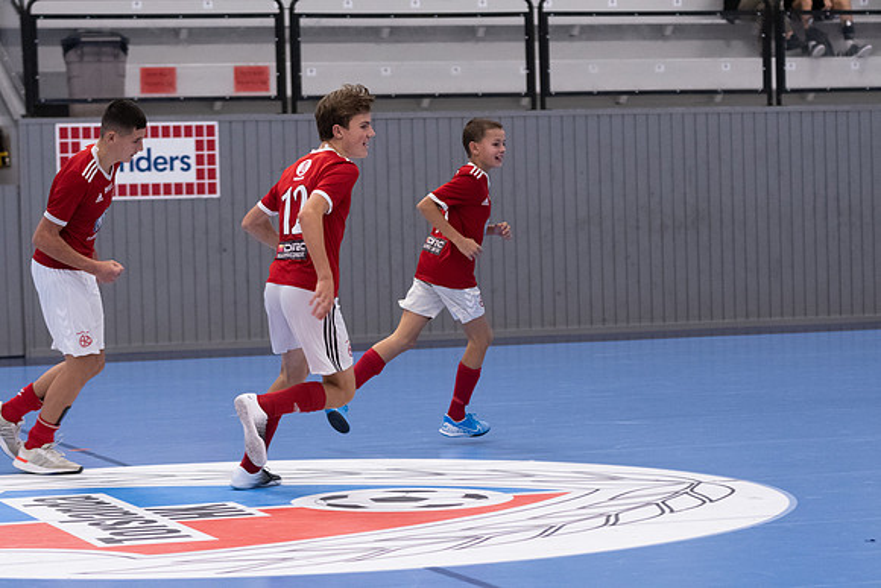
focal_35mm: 123
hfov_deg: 16.6
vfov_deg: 11.2
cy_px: 294
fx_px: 3011
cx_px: 440
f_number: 3.2
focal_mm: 82
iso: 4500
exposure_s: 1/400
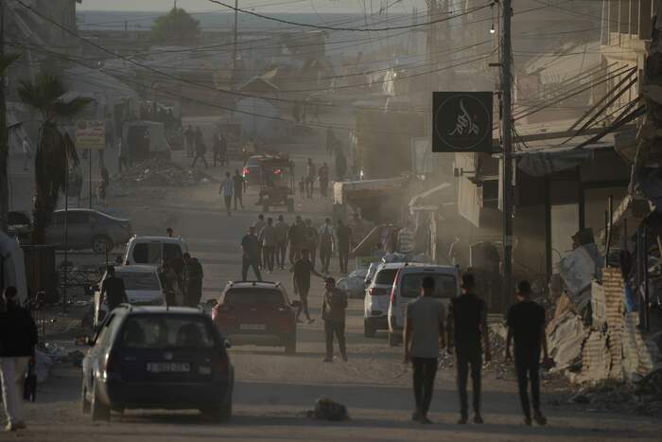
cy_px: 221
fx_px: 6014
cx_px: 331
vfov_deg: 4.2
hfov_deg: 6.3
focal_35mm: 327
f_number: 5.6
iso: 320
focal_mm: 327
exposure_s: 1/3200
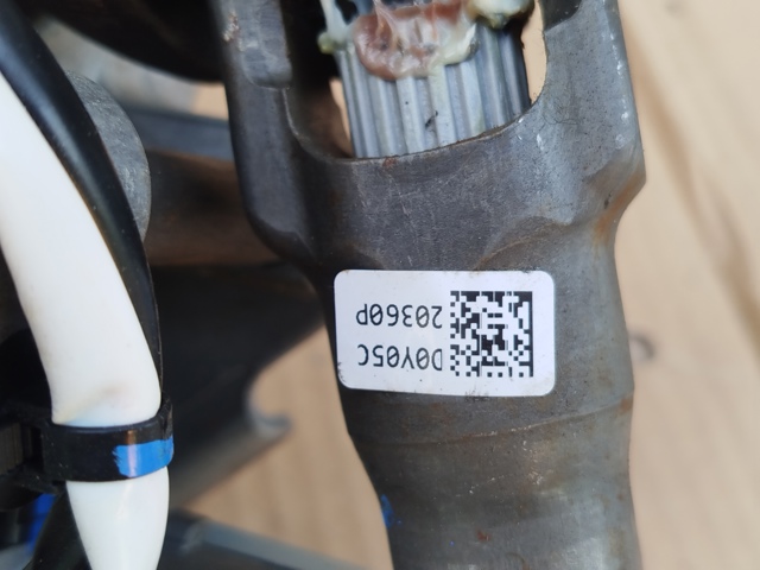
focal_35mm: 48
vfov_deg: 30.3
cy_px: 285
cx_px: 380
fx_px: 1054
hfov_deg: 39.7
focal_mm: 5.31
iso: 80
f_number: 1.7
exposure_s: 1/50
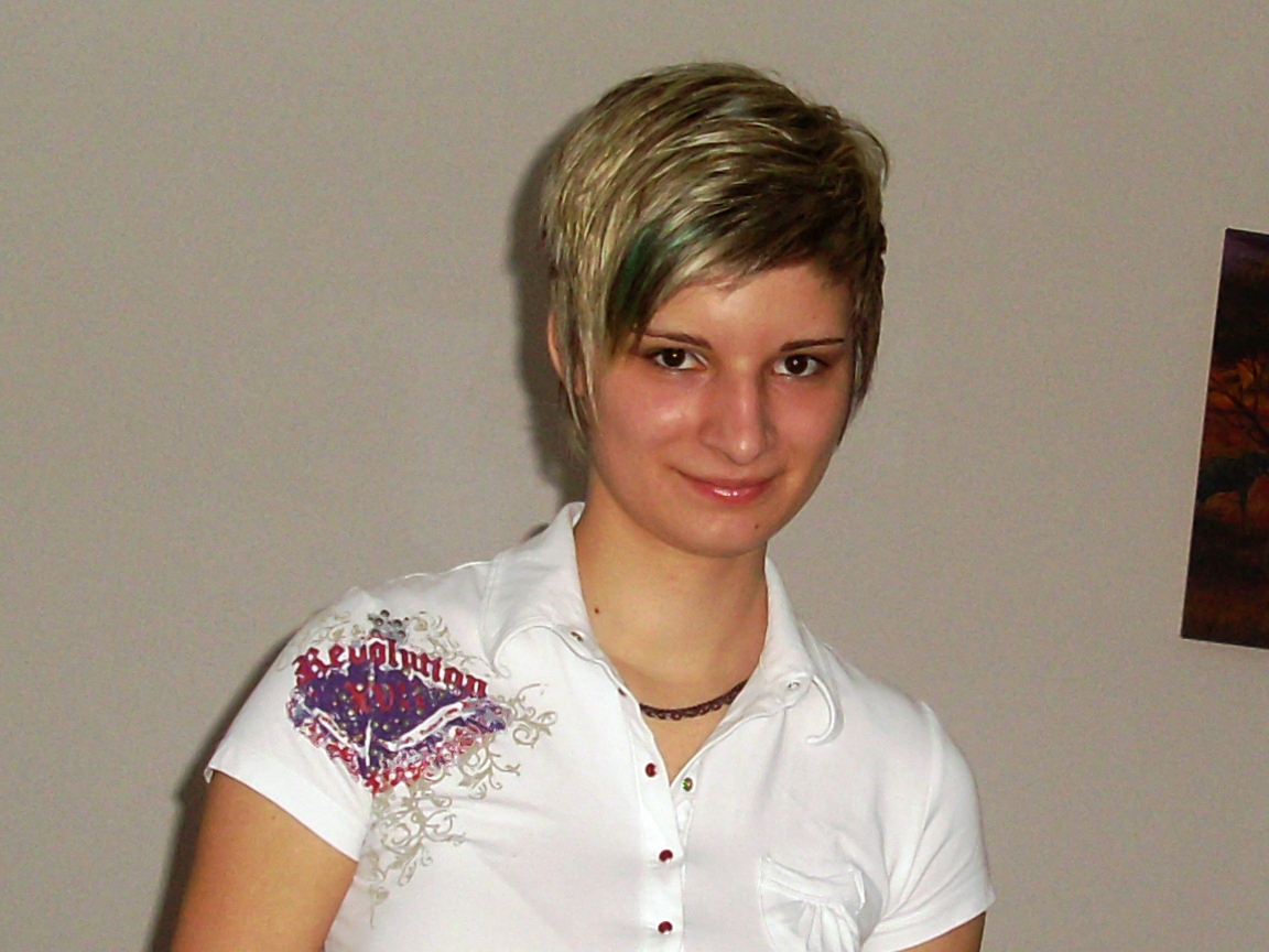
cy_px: 476
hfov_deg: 49.0
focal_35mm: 38
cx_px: 634
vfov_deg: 37.7
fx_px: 1393
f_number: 3
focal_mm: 6.3
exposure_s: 1/45
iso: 100
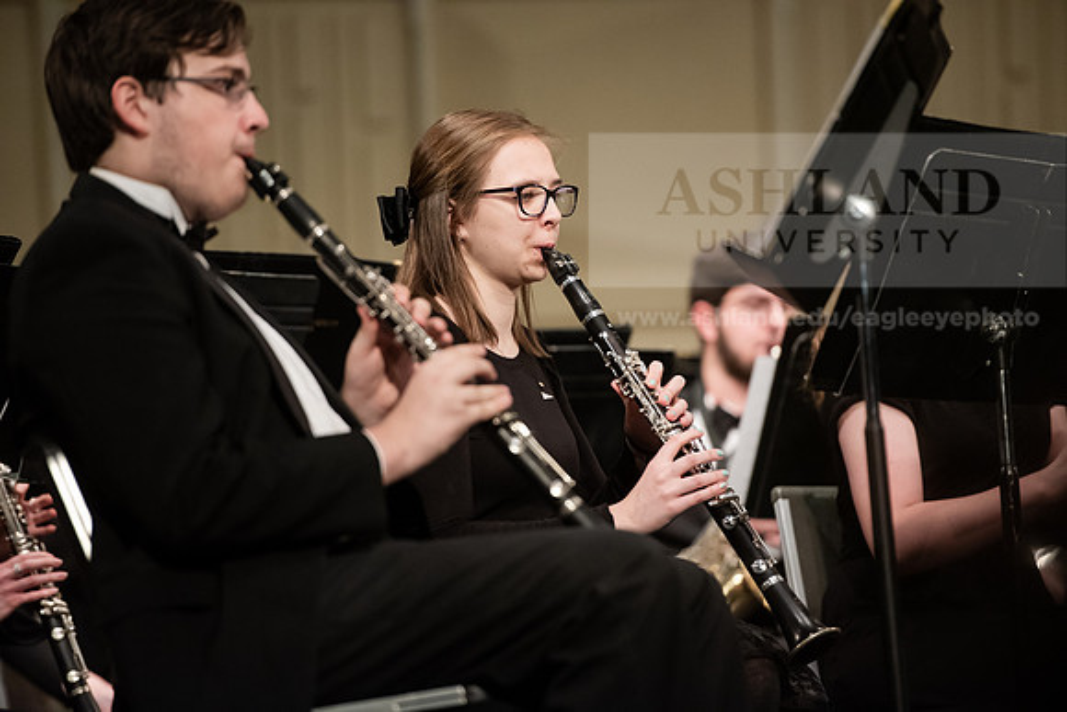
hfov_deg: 10.3
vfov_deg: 6.9
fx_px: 5929
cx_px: 534
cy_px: 356
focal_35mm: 200
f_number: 3.2
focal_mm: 200
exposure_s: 1/200
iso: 4000
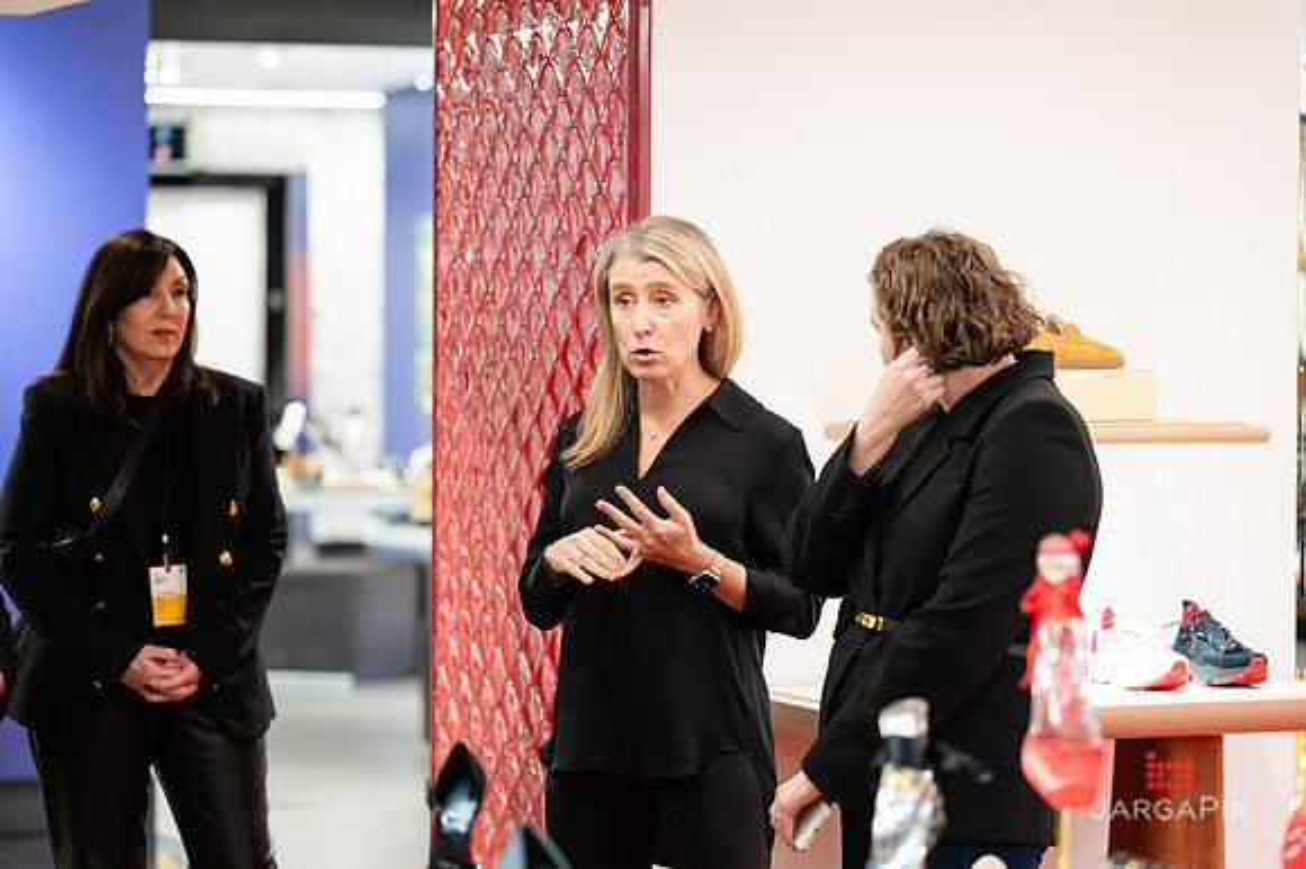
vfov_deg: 11.2
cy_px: 418
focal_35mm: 123
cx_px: 678
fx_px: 4443
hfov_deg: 16.7
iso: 1250
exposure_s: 1/160
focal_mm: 115
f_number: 3.2
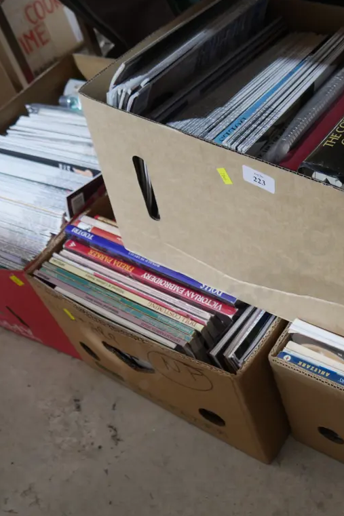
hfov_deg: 30.7
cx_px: 296
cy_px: 257
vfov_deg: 46.4
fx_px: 602
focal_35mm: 42
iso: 1000
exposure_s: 1/60
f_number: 3.6
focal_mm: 15
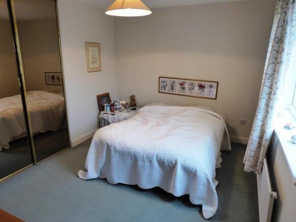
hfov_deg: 71.6
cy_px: 111
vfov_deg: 56.8
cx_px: 148
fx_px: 205
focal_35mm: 24
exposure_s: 1/25
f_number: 3.3
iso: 400
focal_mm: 4.3
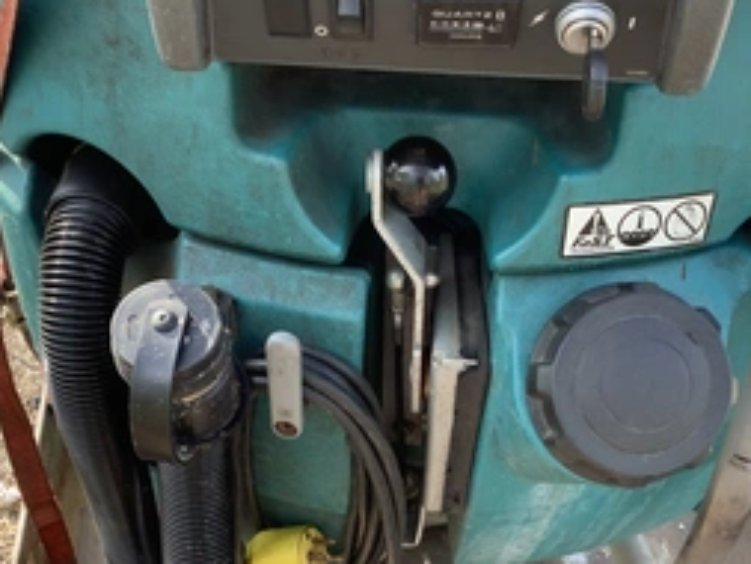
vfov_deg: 29.3
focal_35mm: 49
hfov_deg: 38.9
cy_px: 407
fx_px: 1064
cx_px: 407
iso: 32
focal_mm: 3.3
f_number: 2.4
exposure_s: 1/100
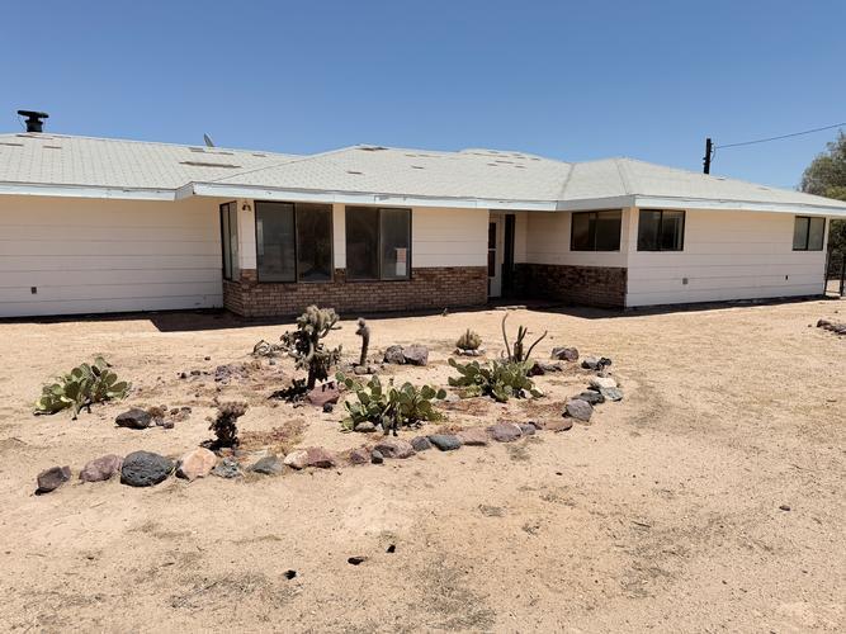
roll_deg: -0.1
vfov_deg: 56.8
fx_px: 586
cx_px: 423
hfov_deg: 71.6
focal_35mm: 24
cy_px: 317
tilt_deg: -8.7
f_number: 1.78
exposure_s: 1/9091
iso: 80
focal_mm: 6.76
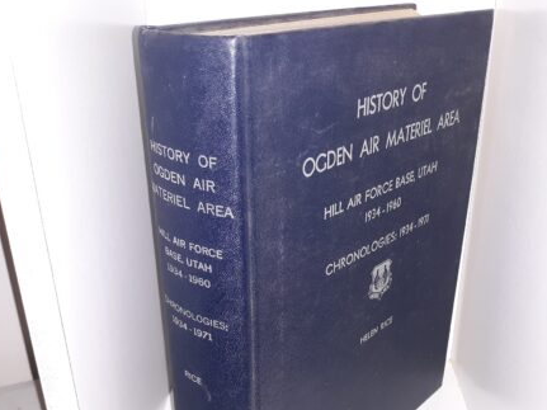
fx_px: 616
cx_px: 307
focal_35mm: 39
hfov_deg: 47.8
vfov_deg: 36.3
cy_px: 281
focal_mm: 3.7
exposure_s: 1/40
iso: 64
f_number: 1.7
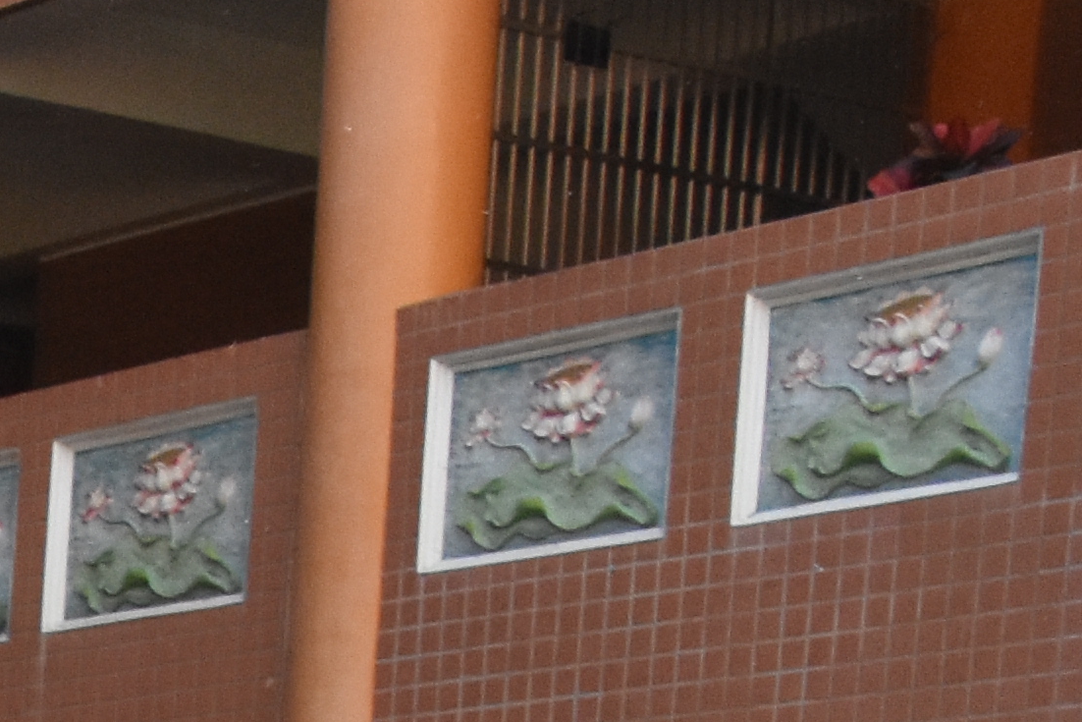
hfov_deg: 11.2
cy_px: 1921
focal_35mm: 147
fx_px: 4418
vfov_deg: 8.3
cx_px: -1659
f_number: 10
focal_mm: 18
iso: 1600
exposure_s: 1/400
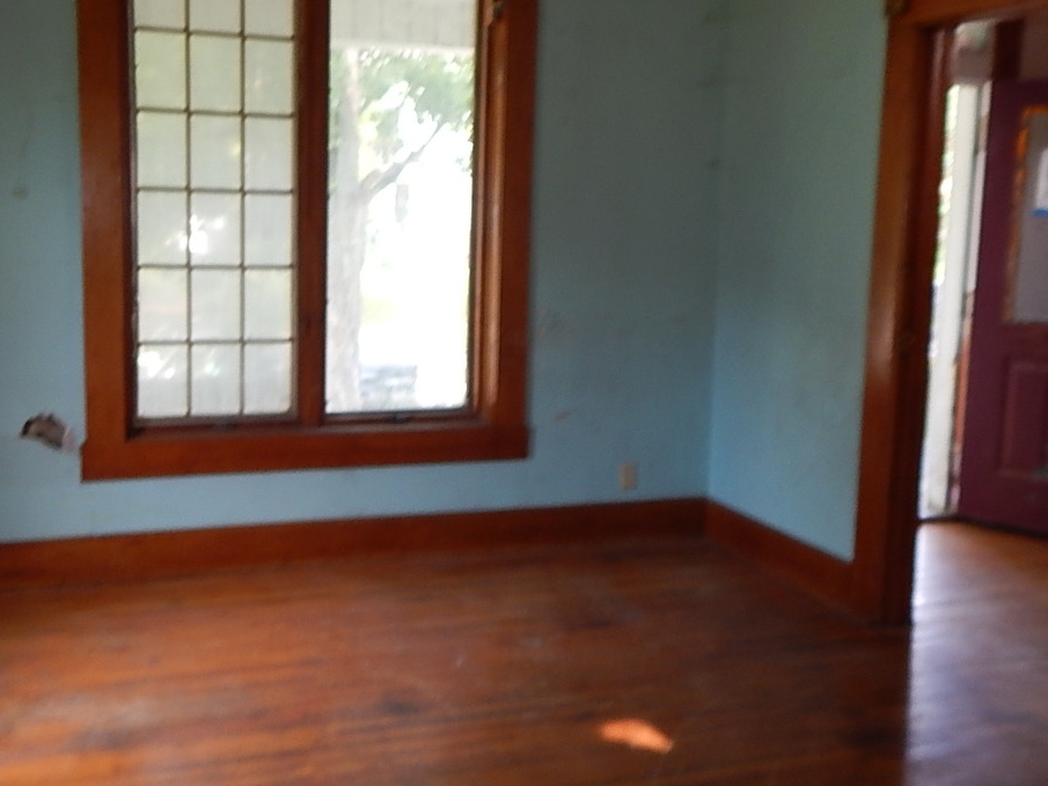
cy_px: 352
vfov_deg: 40.7
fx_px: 1060
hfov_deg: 52.1
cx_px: 402
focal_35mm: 35
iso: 125
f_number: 3
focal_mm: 4
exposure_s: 1/30
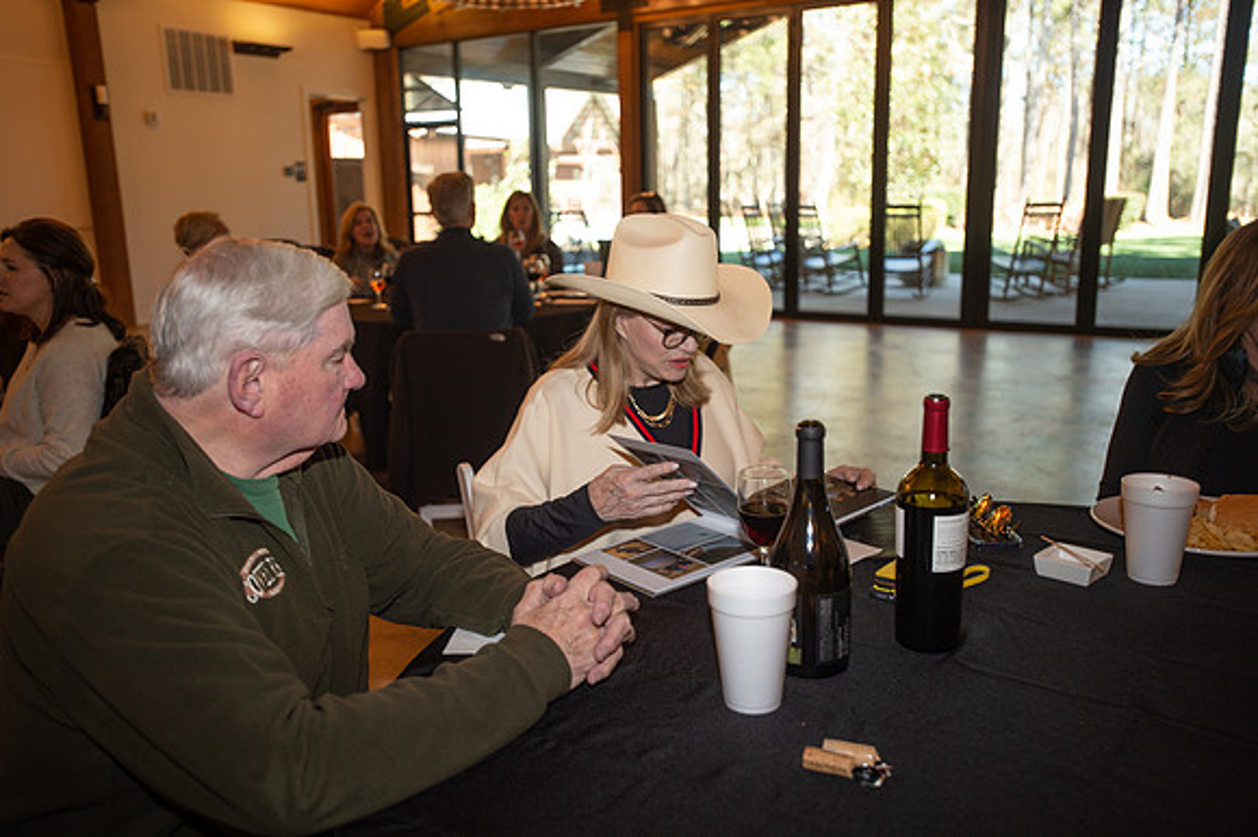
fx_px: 1048
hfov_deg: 62.0
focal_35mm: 30
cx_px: 629
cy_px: 418
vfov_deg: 43.6
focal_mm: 30
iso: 400
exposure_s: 1/250
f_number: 2.8
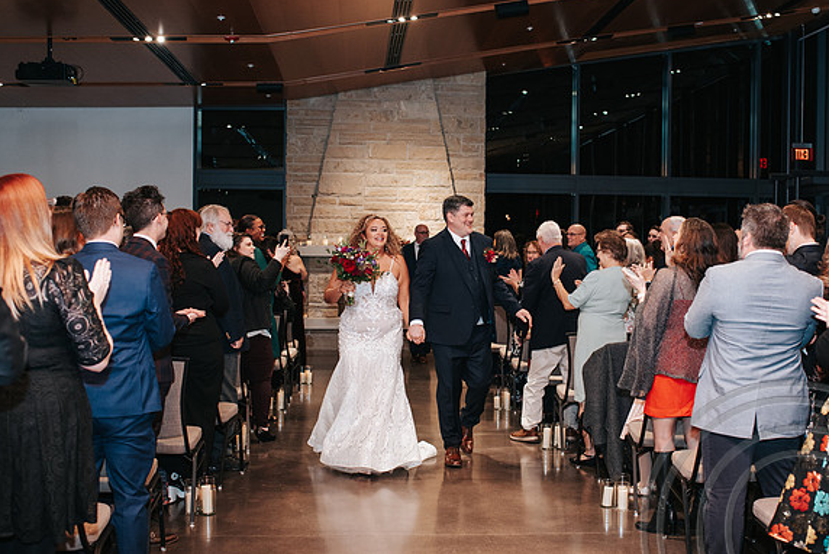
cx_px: 450
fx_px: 1060
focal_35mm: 46
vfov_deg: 29.3
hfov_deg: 42.7
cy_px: 281
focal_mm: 35
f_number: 2.8
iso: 1000
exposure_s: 1/200
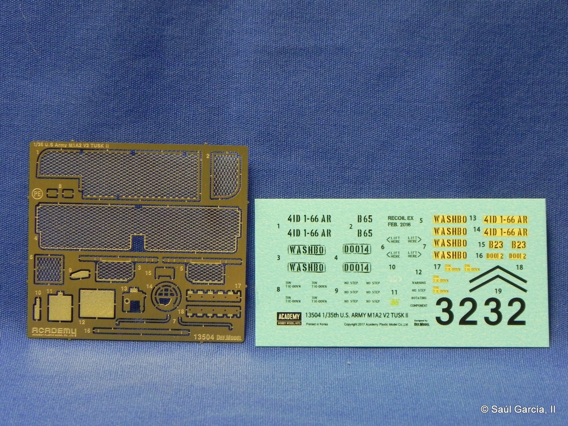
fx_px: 2117
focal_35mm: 129
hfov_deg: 15.3
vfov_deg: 11.5
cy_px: 213
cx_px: 284
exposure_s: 1/15.8
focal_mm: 23
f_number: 4.5
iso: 400
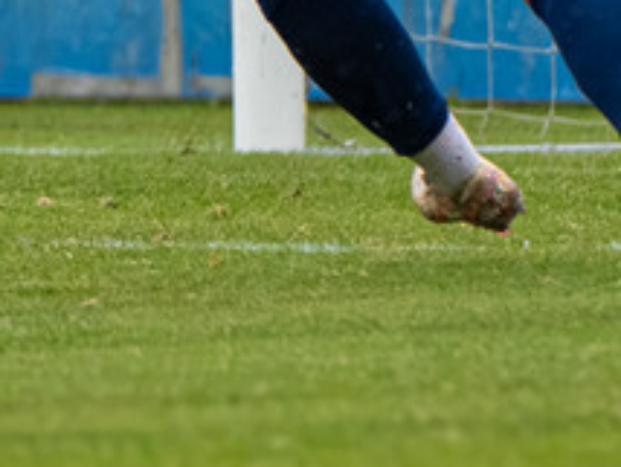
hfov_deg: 1.1
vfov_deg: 0.9
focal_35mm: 1724
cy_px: -492
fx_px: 30963
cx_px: -227
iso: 2200
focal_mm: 290
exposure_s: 1/1000
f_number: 5.6
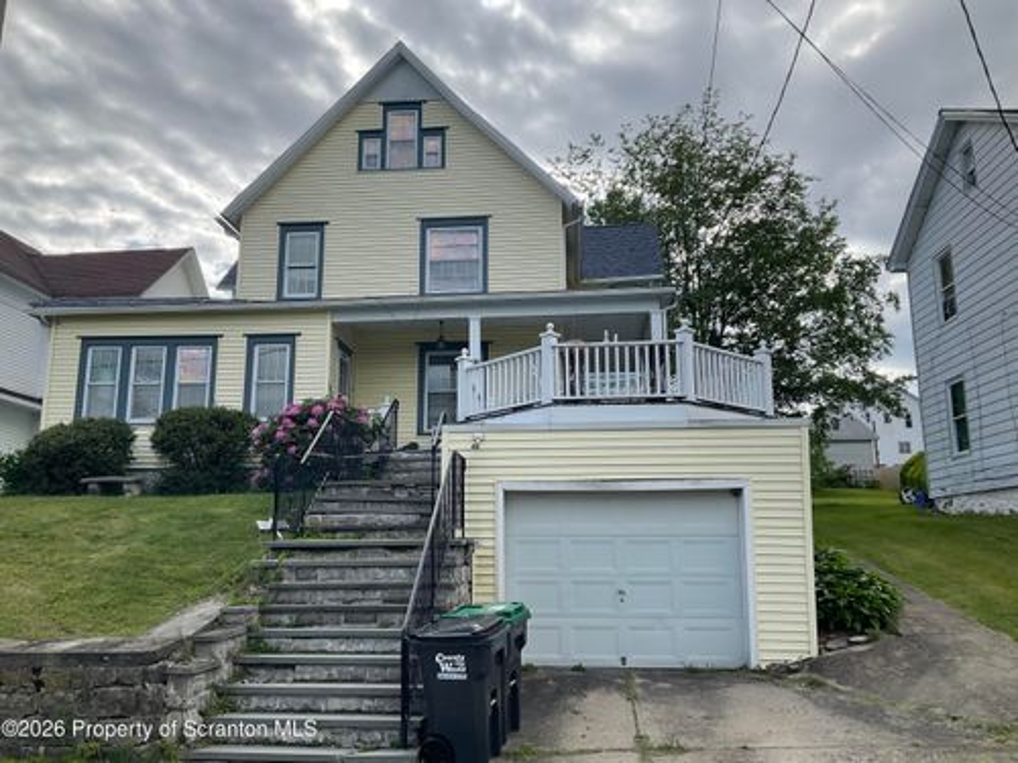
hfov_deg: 61.7
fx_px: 853
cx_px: 509
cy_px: 382
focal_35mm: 29
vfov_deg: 48.2
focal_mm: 3
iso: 16
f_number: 1.8
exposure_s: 1/1675
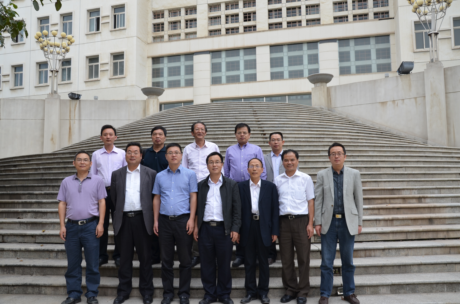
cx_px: 230
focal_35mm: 33
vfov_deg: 39.8
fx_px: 421
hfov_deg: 57.3
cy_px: 152
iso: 200
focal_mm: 22
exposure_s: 1/200
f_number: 7.1
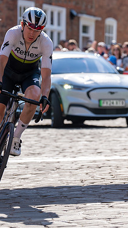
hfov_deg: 5.0
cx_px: 44
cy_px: 77
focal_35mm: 242
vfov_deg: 8.9
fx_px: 1463
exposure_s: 1/1000
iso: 125
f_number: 3.5
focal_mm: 114
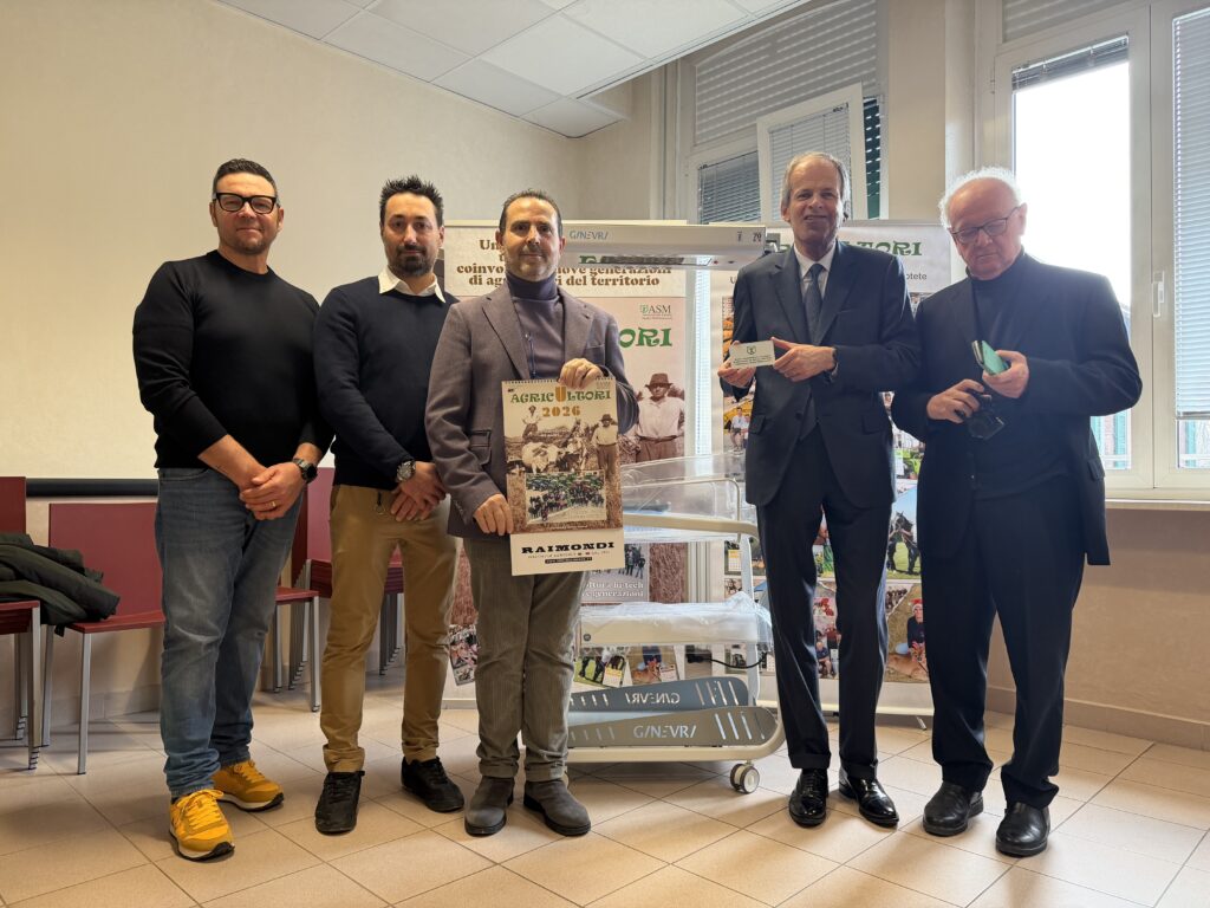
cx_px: 605
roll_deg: -0.6
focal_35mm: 24
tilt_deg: +2.6
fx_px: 839
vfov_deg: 56.8
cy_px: 454
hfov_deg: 71.6
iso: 160
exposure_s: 1/50
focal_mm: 6.76
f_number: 1.78
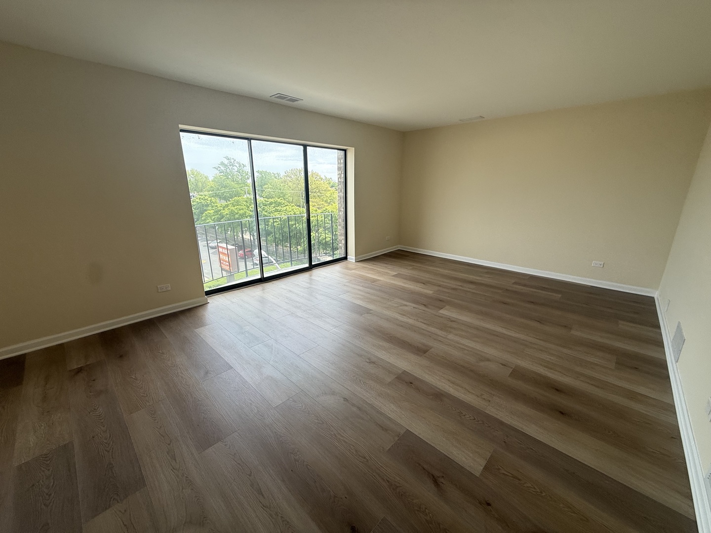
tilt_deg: -12.8
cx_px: 356
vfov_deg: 85.7
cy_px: 266
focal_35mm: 14
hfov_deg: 102.1
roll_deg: -1.7
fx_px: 288
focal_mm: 2.22
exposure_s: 1/370
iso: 50
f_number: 2.2
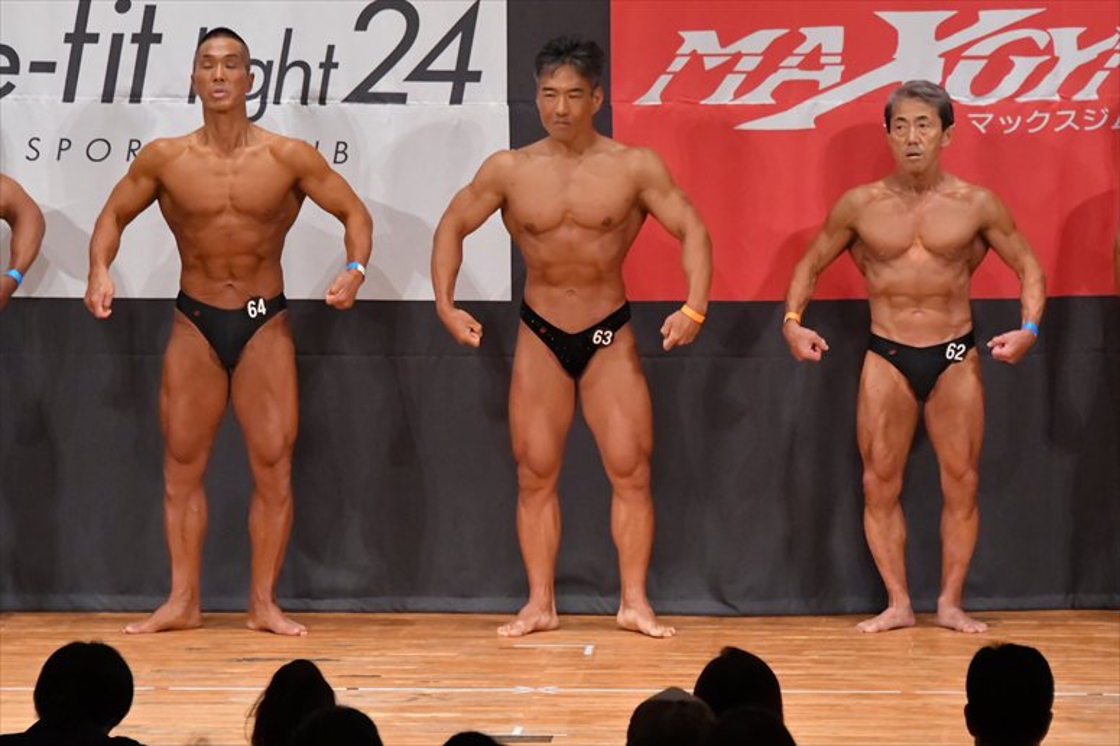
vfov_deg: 4.8
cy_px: 373
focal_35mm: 285
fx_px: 8862
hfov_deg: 7.2
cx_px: 560
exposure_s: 1/400
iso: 9000
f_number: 5.6
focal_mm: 190
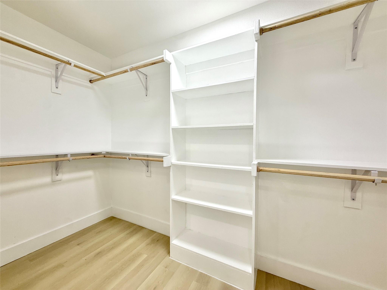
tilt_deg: -0.7
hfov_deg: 102.1
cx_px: 194
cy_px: 145
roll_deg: -0.3
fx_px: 157
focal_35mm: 14
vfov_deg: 85.7
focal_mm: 2.22
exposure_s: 1/99
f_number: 2.2
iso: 64
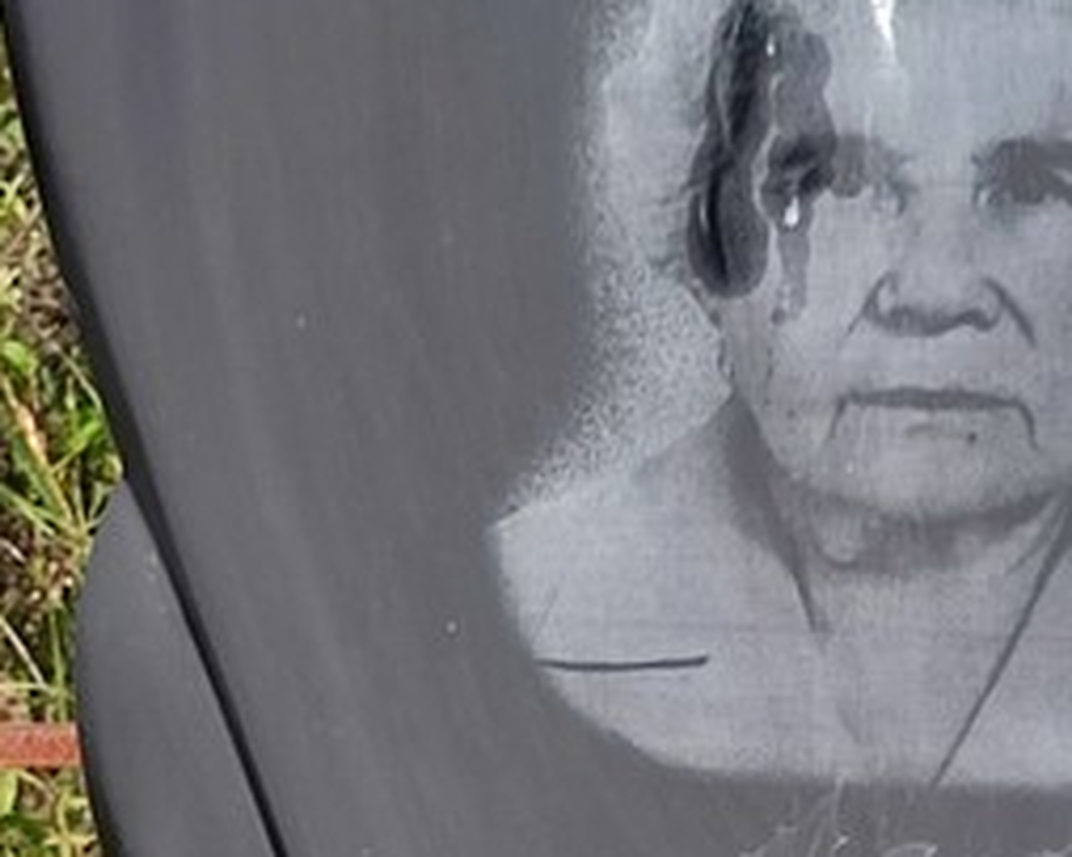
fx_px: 2442
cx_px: 768
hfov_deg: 24.6
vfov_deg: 19.2
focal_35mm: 77
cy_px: 895
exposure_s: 1/330
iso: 50
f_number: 1.9
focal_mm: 6.04
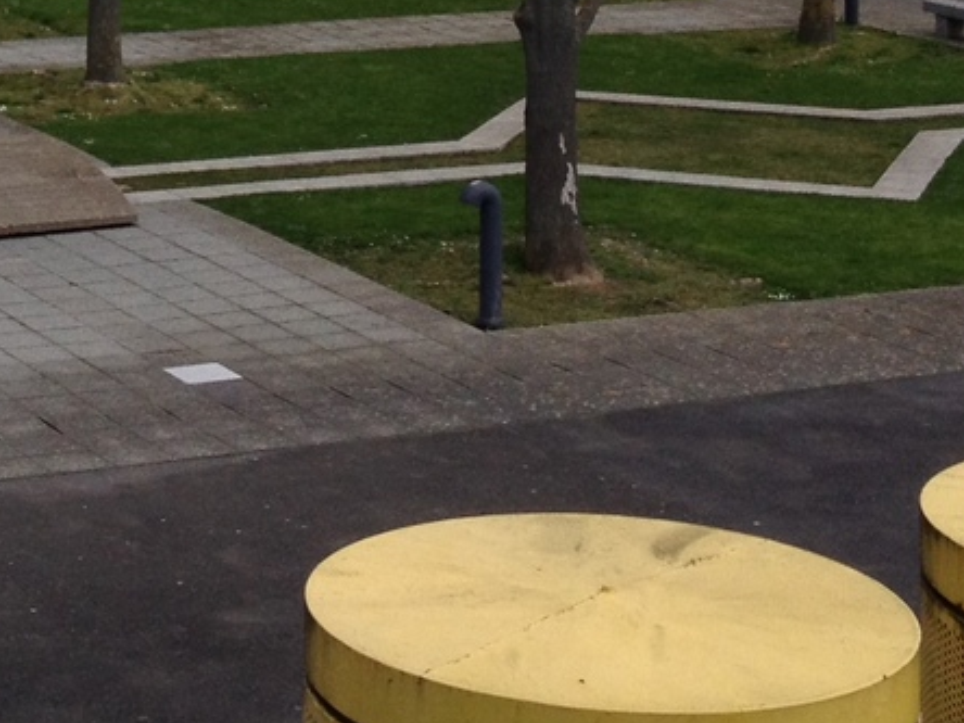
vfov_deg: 11.0
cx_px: 59
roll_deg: +0.5
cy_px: -567
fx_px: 3509
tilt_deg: -0.9
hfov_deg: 15.4
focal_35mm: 126
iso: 50
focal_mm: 4.28
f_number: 2.4
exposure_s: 1/1534
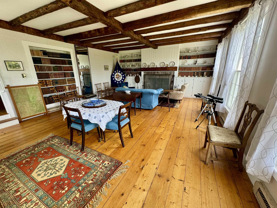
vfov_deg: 85.7
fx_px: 112
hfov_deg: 102.1
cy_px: 104
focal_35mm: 14
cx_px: 138
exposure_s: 1/99
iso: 64
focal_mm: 2.22
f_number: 2.2
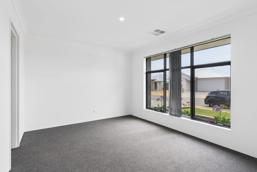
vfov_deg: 70.4
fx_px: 121
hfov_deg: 93.3
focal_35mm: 17
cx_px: 128
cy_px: 86
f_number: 8
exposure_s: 1/160
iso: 320
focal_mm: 17
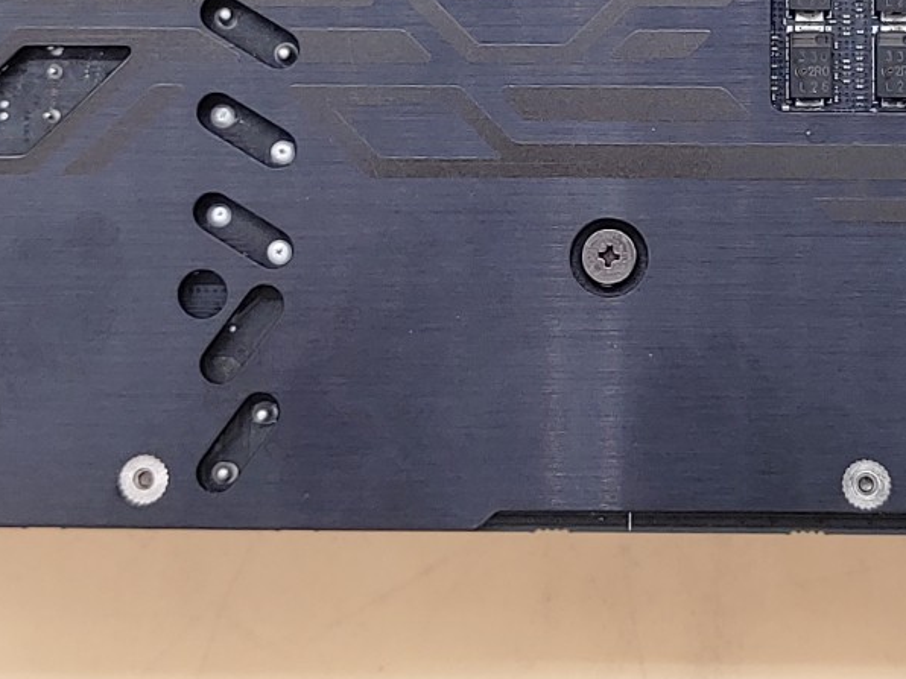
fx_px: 2591
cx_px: 673
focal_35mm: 99
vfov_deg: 14.7
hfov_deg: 19.7
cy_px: 32
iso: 50
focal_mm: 4.36
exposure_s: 1/80
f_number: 1.8
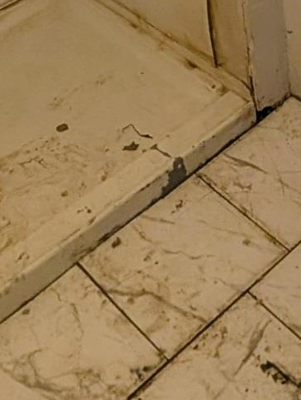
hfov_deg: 24.7
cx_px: 287
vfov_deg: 21.8
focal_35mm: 57
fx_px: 659
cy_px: -315
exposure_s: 1/120
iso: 48
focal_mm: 2.02
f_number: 1.7
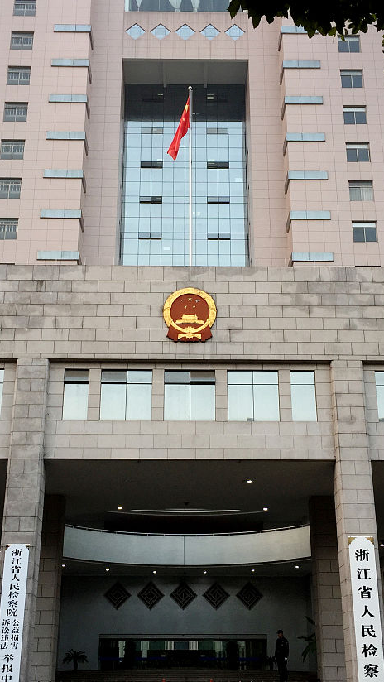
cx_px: 184
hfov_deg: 26.0
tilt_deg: +22.0
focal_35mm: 46
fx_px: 832
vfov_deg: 44.6
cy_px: 346
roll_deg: +0.3
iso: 32
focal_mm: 4.15
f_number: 2.2
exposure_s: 1/101
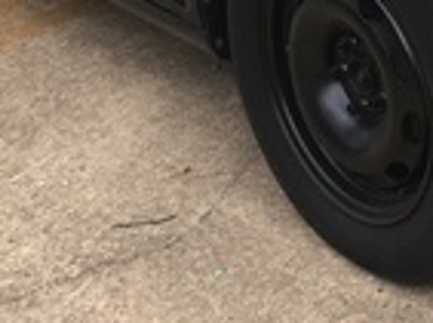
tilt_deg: -16.1
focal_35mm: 132
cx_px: 482
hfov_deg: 14.6
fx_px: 1647
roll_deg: +2.0
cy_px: -317
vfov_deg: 10.3
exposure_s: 1/242
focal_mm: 4.15
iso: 25
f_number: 2.2
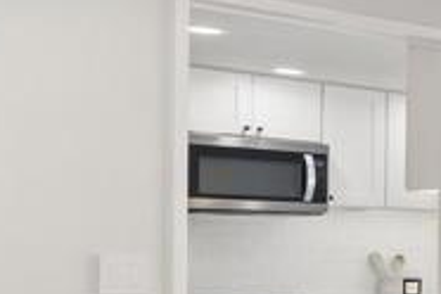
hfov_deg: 14.6
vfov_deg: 15.4
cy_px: 258
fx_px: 1078
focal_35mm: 88
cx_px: 1067
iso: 500
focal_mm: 16
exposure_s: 1/10
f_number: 8
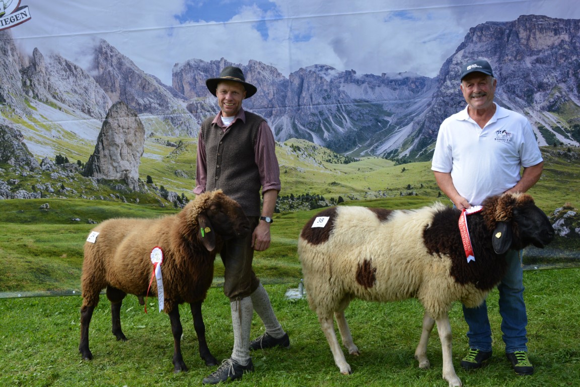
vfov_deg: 34.2
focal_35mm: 39
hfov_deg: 49.6
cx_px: 290
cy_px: 194
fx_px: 628
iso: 200
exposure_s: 1/200
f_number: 8
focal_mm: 26
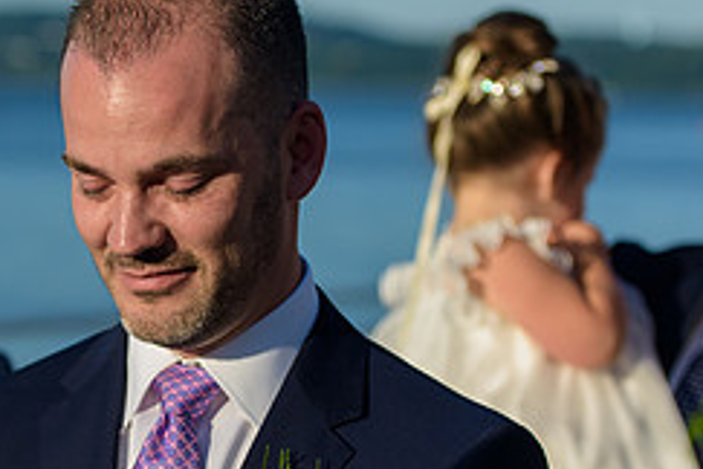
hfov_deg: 12.2
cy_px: 248
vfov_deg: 8.2
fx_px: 3261
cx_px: 113
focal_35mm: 167
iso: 200
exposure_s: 1/2500
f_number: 3.2
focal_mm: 70
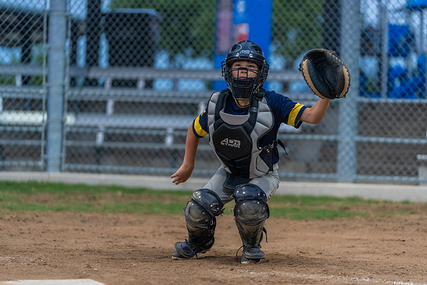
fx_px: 1590
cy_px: 142
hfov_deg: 15.3
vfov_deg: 10.2
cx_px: 214
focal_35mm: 134
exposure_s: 1/1000
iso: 1250
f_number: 2.8
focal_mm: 134
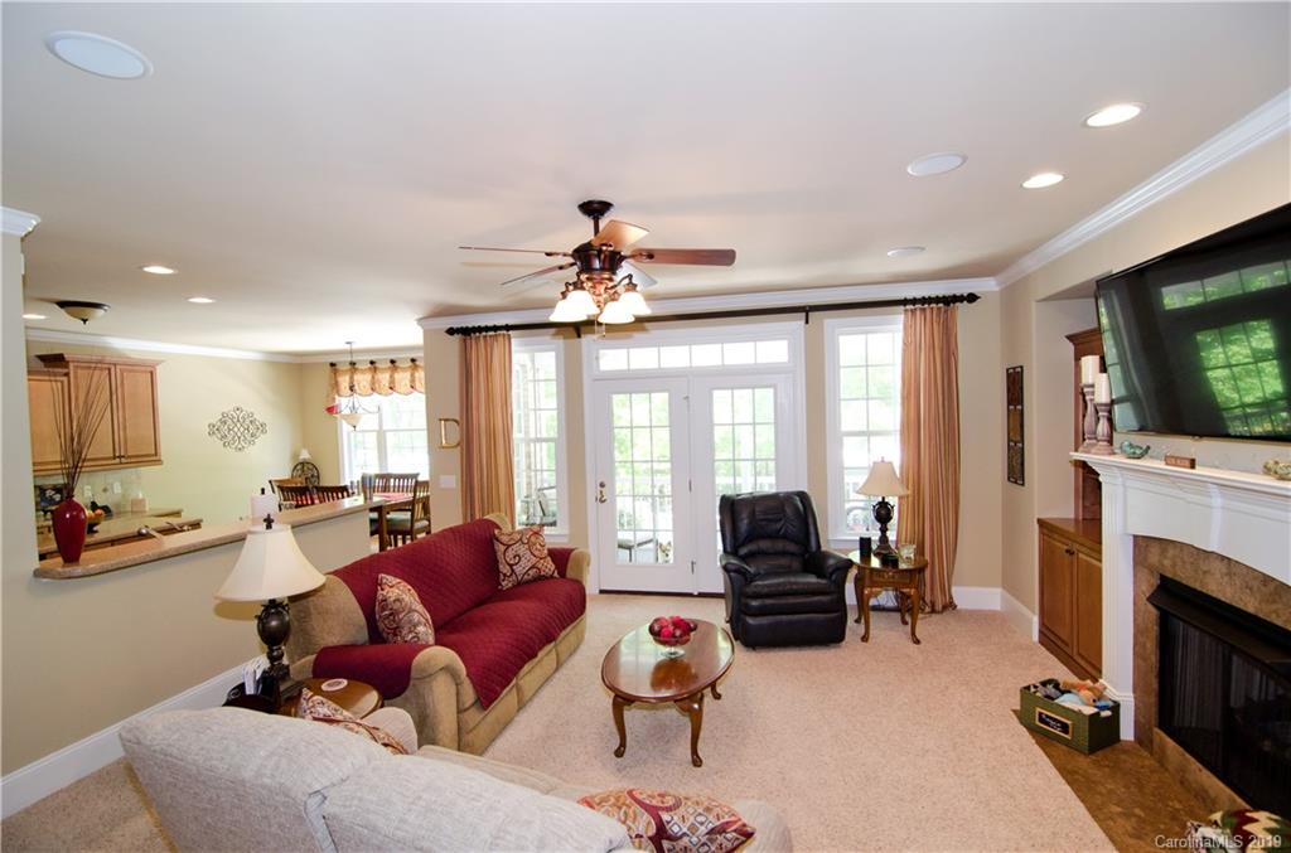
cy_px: 426
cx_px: 646
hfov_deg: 95.1
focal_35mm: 16
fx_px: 590
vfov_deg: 71.7
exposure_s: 1/80
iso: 1000
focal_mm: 11
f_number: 4
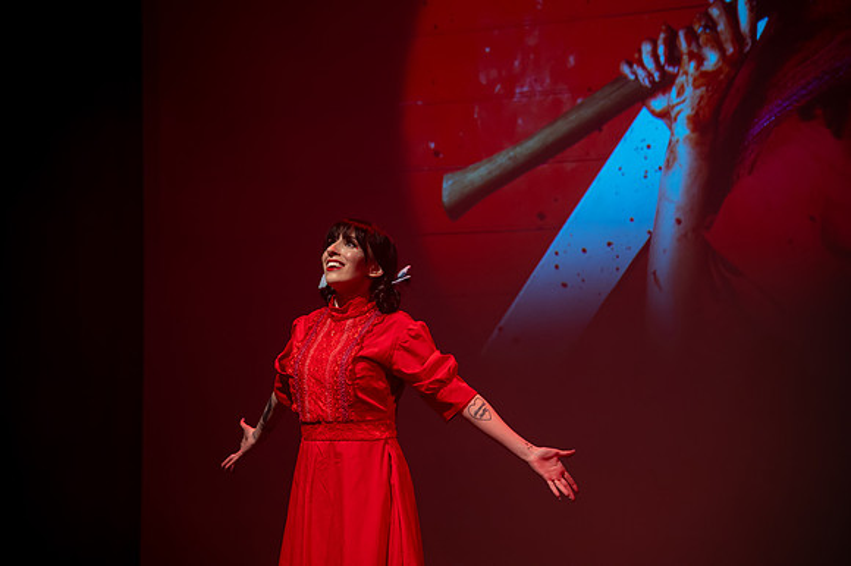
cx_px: 426
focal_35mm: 120
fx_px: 2835
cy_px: 283
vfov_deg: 11.4
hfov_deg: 17.1
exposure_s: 1/125
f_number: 4
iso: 3200
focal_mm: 120
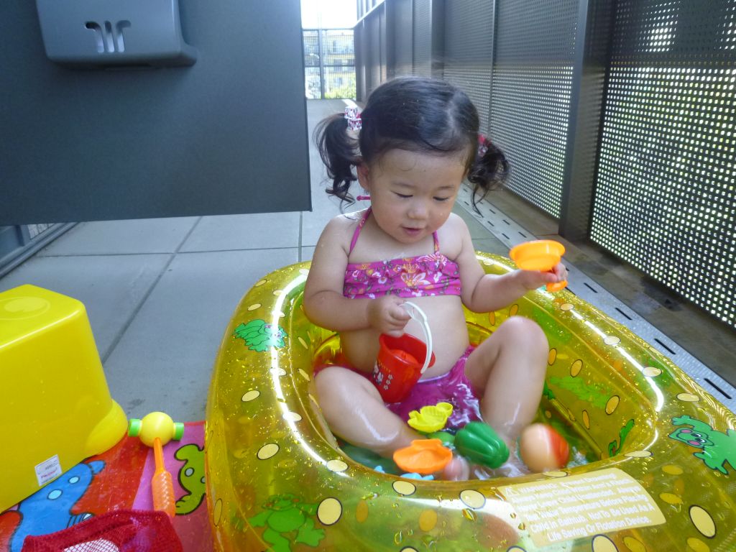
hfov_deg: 69.4
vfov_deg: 54.9
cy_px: 276
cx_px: 368
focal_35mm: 25
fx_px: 532
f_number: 2.8
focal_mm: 4.5
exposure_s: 1/30
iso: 200
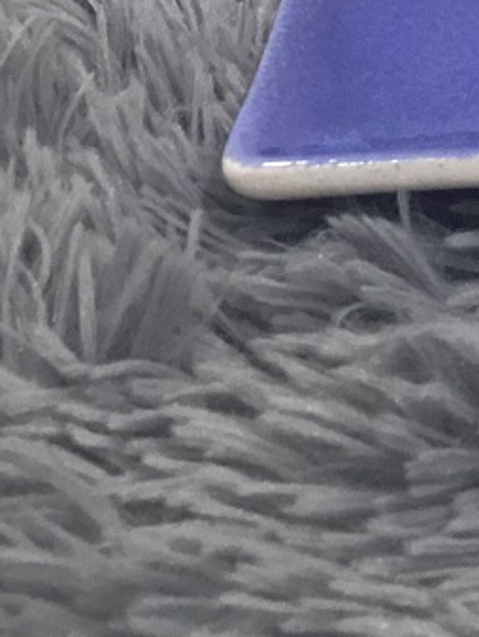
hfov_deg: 13.0
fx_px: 2027
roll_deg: +1.1
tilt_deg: -14.3
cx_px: 641
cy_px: -290
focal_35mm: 110
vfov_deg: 16.4
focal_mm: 3.3
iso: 100
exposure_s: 1/33
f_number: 2.4
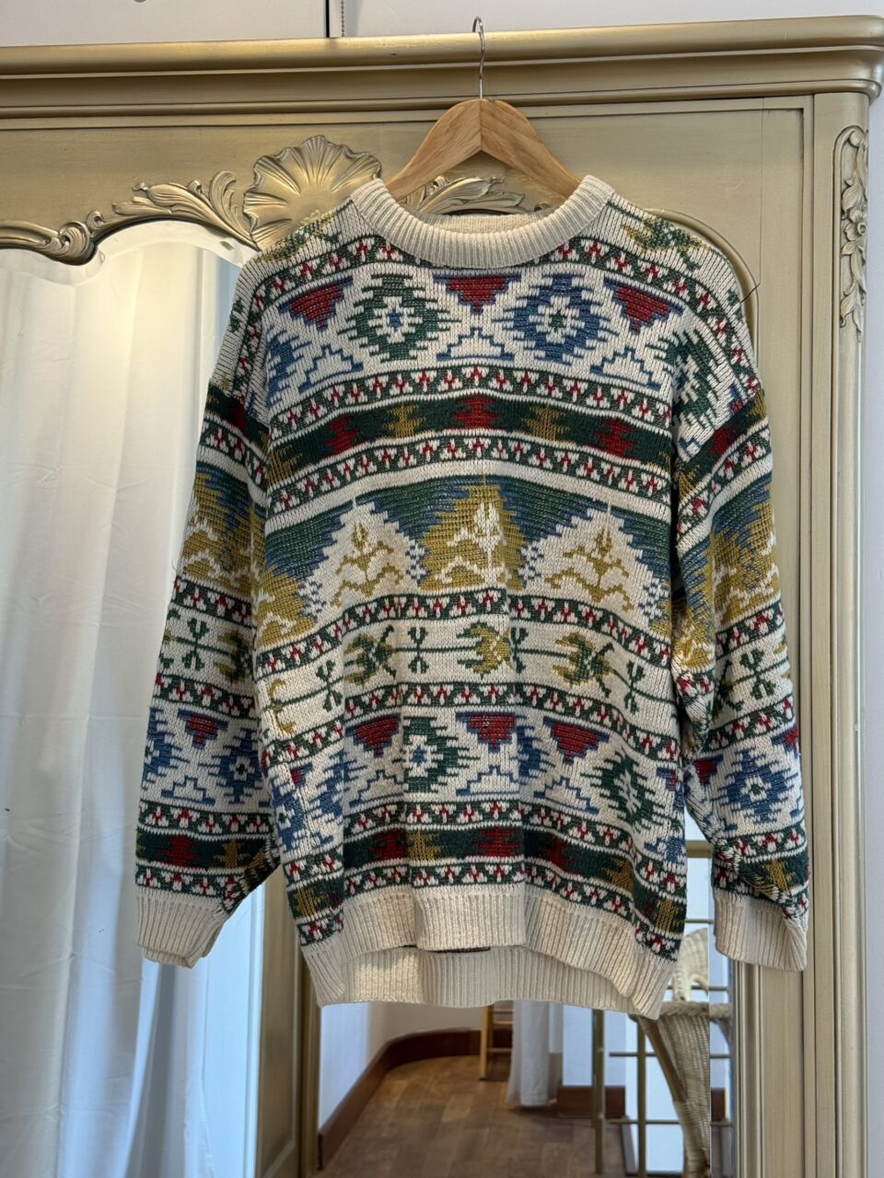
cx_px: 442
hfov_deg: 30.3
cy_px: 589
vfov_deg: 39.7
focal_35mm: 48
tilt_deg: -3.3
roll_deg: +0.5
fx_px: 1634
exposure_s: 1/291
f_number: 1.78
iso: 100
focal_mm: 6.76
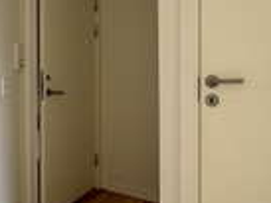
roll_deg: +0.2
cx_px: 72
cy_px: 83
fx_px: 298
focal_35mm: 38
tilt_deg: -0.2
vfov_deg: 37.7
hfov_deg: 47.4
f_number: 2.2
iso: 125
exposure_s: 1/99
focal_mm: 2.22
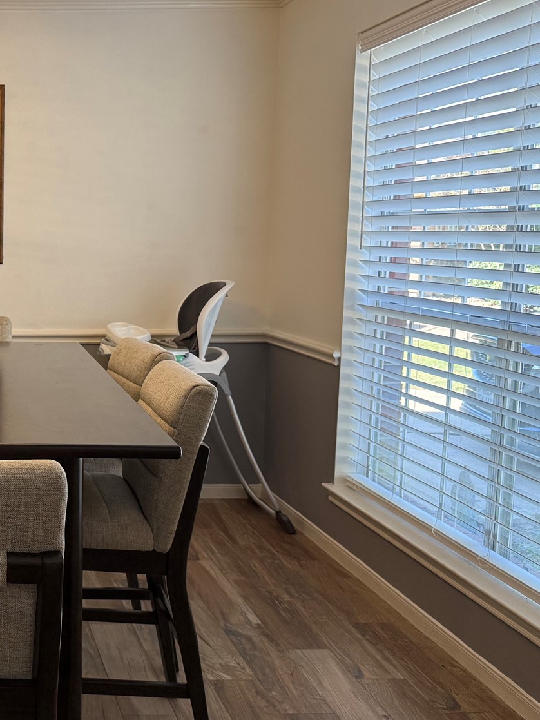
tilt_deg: -7.2
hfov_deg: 29.9
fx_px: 915
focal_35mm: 44
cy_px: 360
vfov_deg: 42.9
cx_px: -40
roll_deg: +0.6
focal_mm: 6.76
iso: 200
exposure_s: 1/120
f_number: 1.78
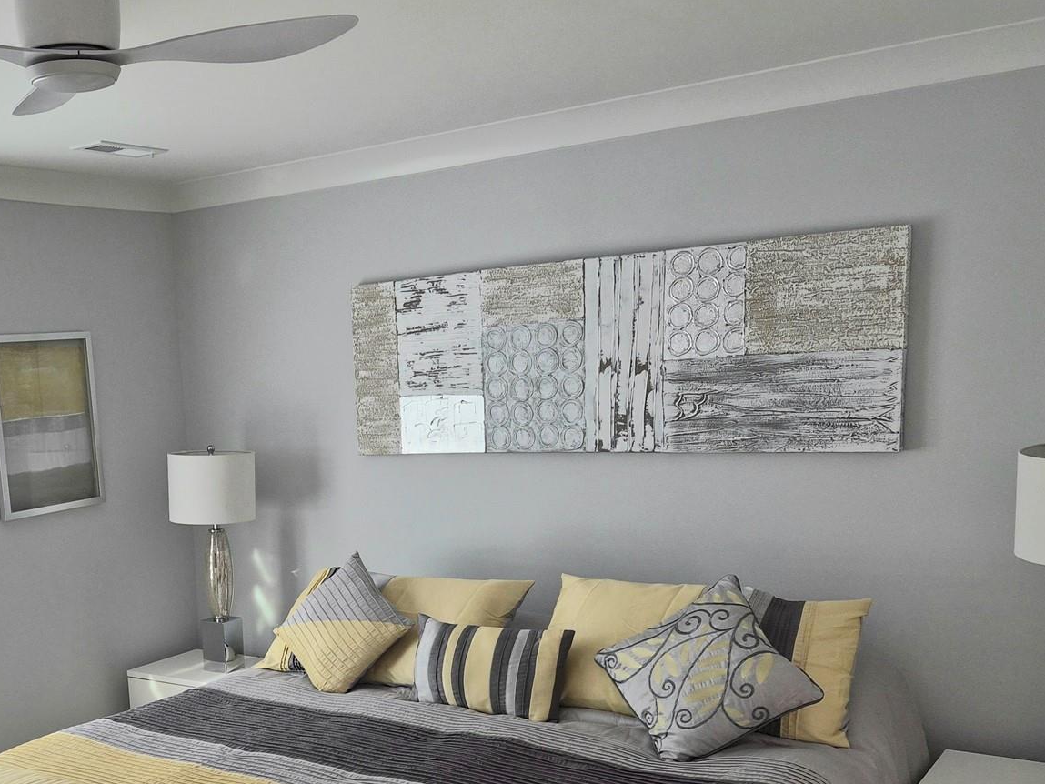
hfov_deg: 44.3
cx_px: 266
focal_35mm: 41
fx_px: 1238
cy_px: 595
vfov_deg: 34.4
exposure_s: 1/120
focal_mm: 5.4
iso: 64
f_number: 1.8
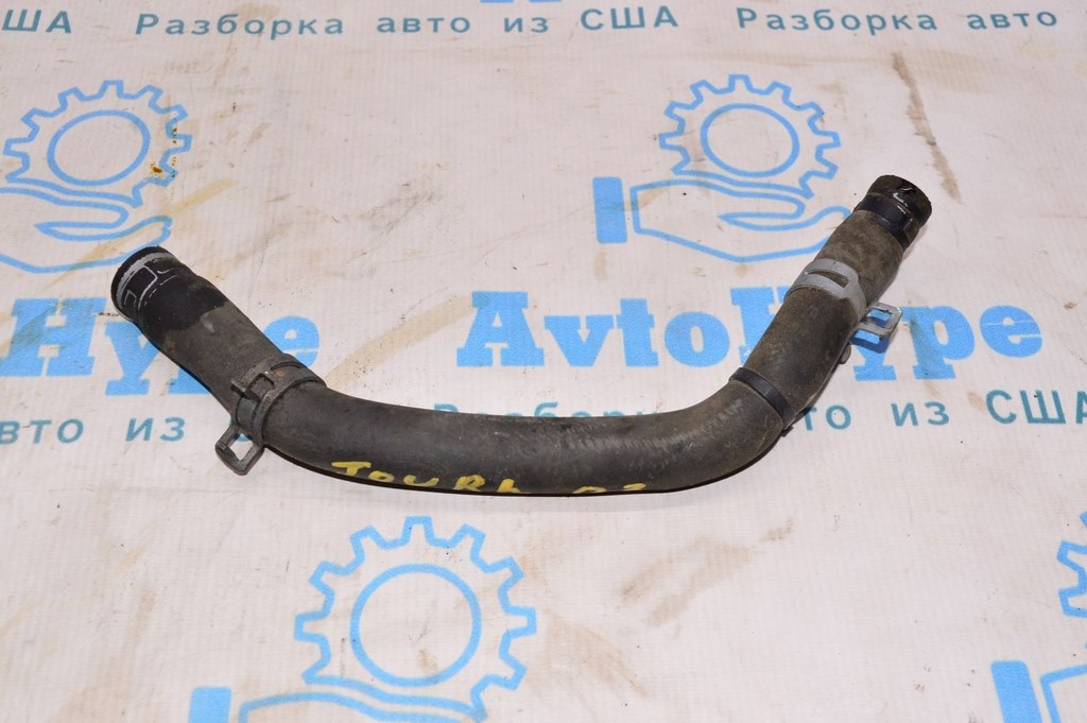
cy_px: 362
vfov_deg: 33.0
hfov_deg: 48.0
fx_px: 1222
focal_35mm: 40
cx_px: 544
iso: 1600
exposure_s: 1/160
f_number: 8
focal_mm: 27
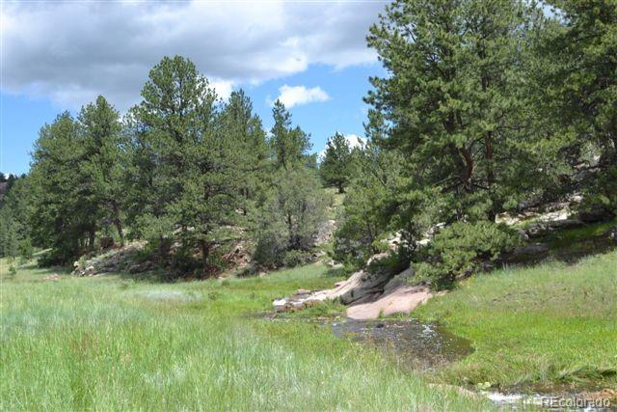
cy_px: 206
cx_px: 308
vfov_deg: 25.8
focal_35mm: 52
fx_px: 900
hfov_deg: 37.8
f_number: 7.1
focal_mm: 35
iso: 100
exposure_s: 1/200
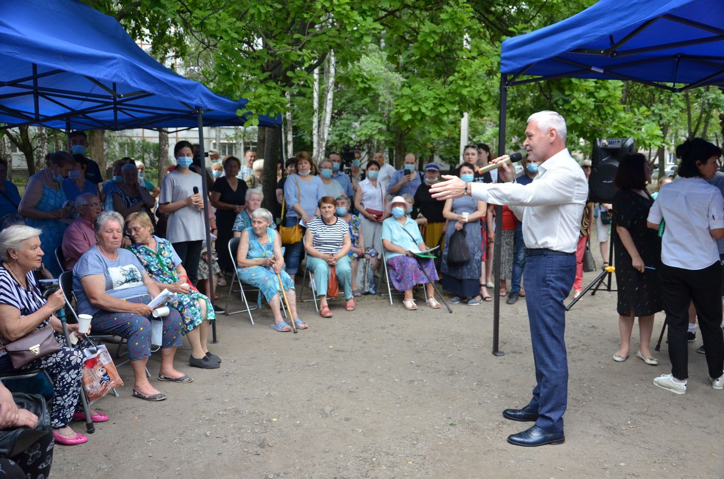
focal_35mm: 32
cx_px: 362
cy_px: 240
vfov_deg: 41.5
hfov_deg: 59.6
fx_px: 632
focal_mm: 21
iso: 800
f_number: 5
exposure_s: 1/320
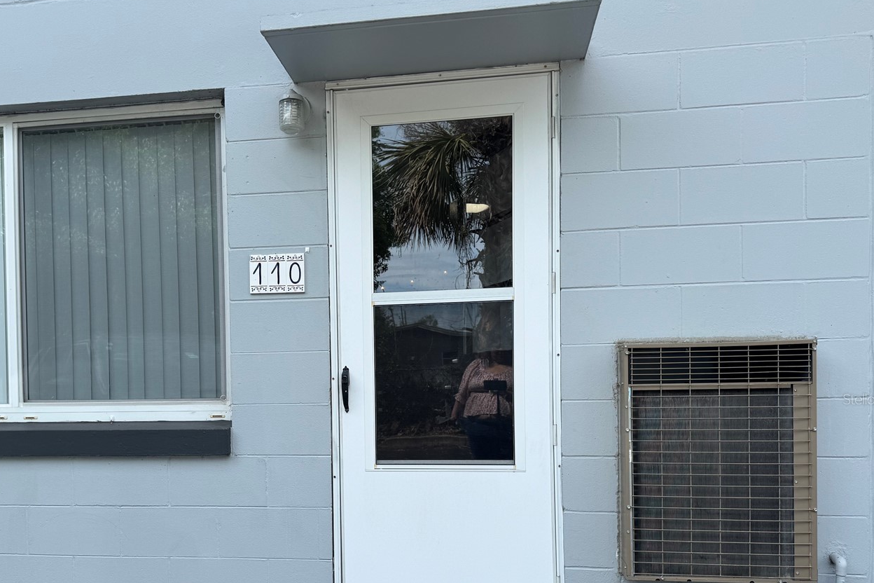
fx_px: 777
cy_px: 399
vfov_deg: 40.5
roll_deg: +0.6
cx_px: 349
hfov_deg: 58.2
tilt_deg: -2.6
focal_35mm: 32
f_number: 1.78
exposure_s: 1/1395
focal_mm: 6.76
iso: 80
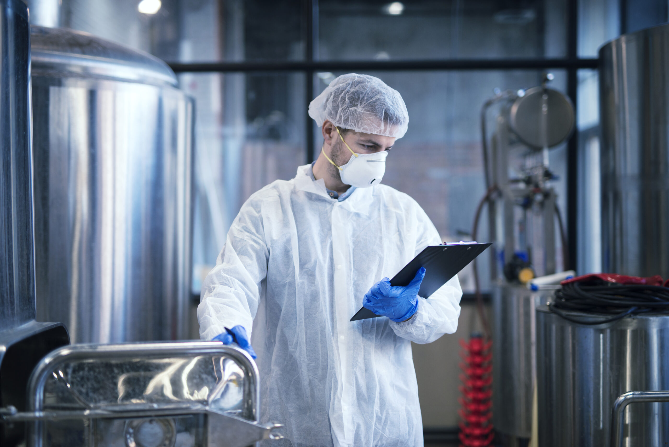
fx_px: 929
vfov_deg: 27.0
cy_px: 224
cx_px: 334
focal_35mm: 50
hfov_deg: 39.6
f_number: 1.6
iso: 500
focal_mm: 50
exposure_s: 1/400
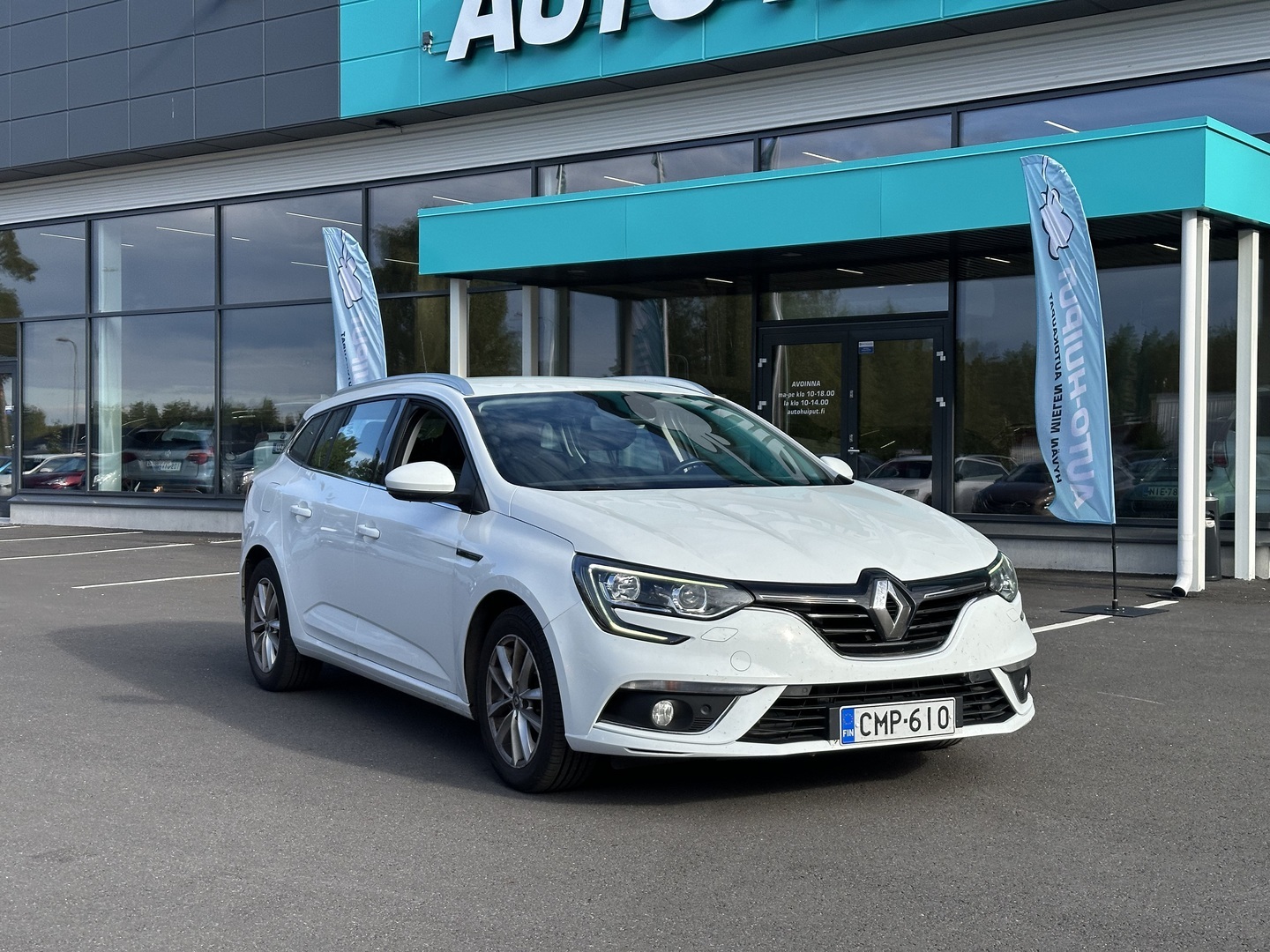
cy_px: 476
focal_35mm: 48
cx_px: 635
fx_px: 1761
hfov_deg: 39.7
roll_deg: -0.2
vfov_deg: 30.3
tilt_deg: -0.3
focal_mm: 6.86
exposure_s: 1/3367
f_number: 1.78
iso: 64
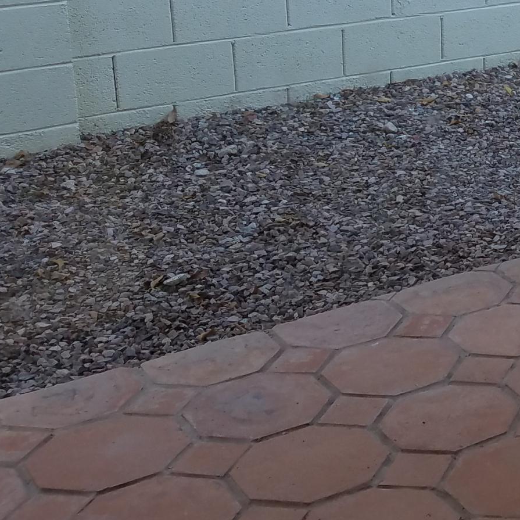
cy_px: 21
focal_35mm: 77
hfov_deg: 19.1
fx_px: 1309
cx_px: 821
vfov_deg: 21.8
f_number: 1.7
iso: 50
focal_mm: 4.2
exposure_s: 1/218
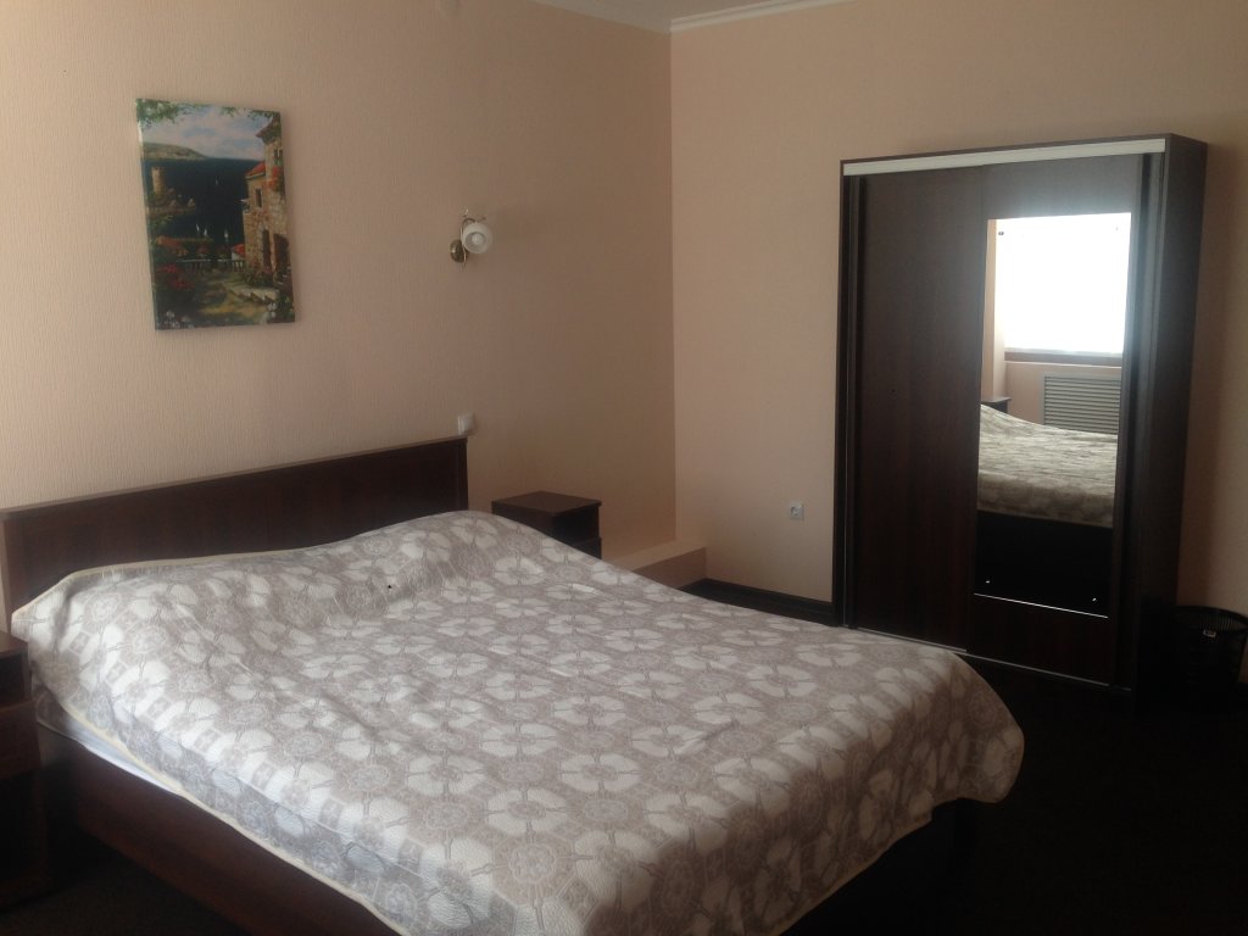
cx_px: 624
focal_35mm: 33
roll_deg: +1.9
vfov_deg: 42.9
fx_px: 1190
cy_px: 468
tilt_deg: -11.7
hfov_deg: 55.4
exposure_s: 1/40
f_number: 2.4
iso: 50
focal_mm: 4.12
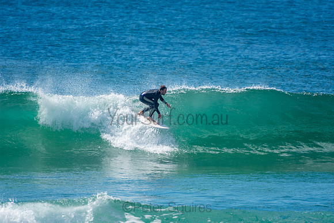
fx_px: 5568
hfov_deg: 3.4
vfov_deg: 2.3
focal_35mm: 600
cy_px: 112
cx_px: 167
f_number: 5.6
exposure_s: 1/1250
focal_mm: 400
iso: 220
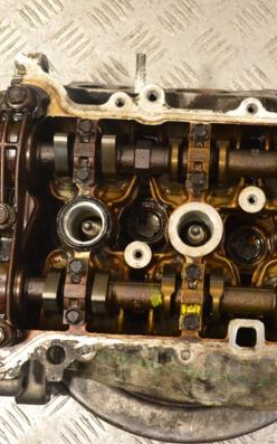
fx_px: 725
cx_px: 184
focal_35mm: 60
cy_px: 223
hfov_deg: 21.5
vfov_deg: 34.0
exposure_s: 1/320
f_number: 9
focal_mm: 26
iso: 3200
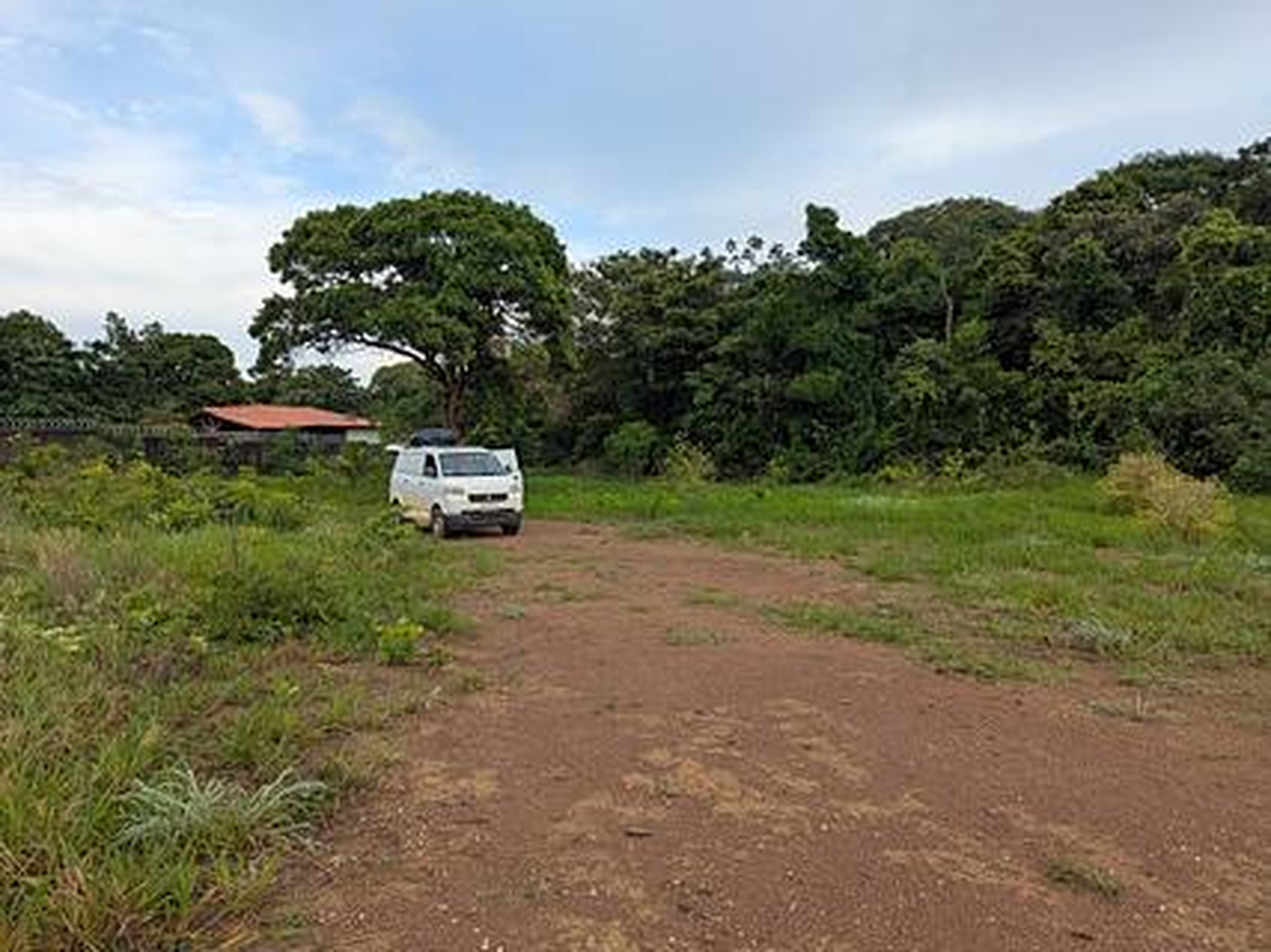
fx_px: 881
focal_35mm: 24
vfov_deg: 56.8
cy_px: 476
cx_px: 636
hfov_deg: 71.6
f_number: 1.85
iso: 52
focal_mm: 6.81
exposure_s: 1/760
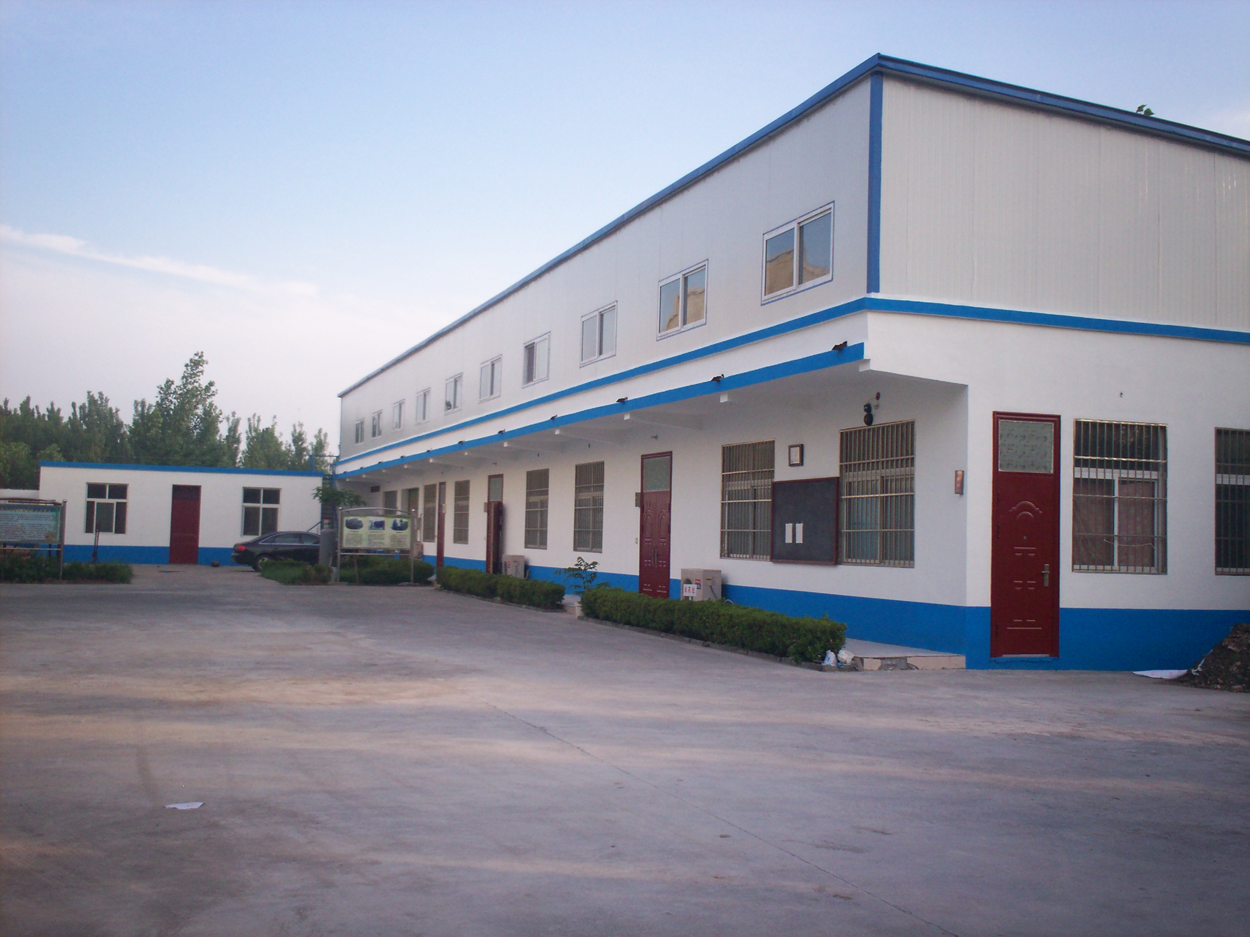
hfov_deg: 51.4
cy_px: 468
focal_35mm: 36
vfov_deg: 39.7
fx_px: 1300
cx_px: 625
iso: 100
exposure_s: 1/175
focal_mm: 6
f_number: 4.5
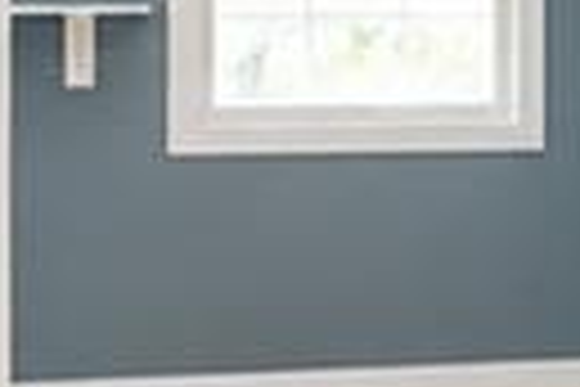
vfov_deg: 11.4
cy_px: 40
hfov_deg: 16.7
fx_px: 1917
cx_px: 616
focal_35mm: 119
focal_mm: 10
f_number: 7.1
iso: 2000
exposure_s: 1/80
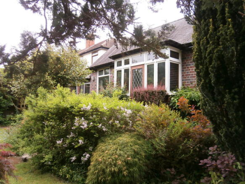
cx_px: 122
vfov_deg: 53.0
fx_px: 184
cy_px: 92
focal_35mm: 26
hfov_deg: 67.3
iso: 80
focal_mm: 4.7
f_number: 2.8
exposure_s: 1/50
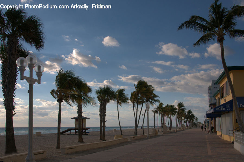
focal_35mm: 36
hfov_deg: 53.2
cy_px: 81
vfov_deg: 36.8
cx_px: 122
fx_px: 244
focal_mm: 24
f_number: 9
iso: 200
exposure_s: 1/1000
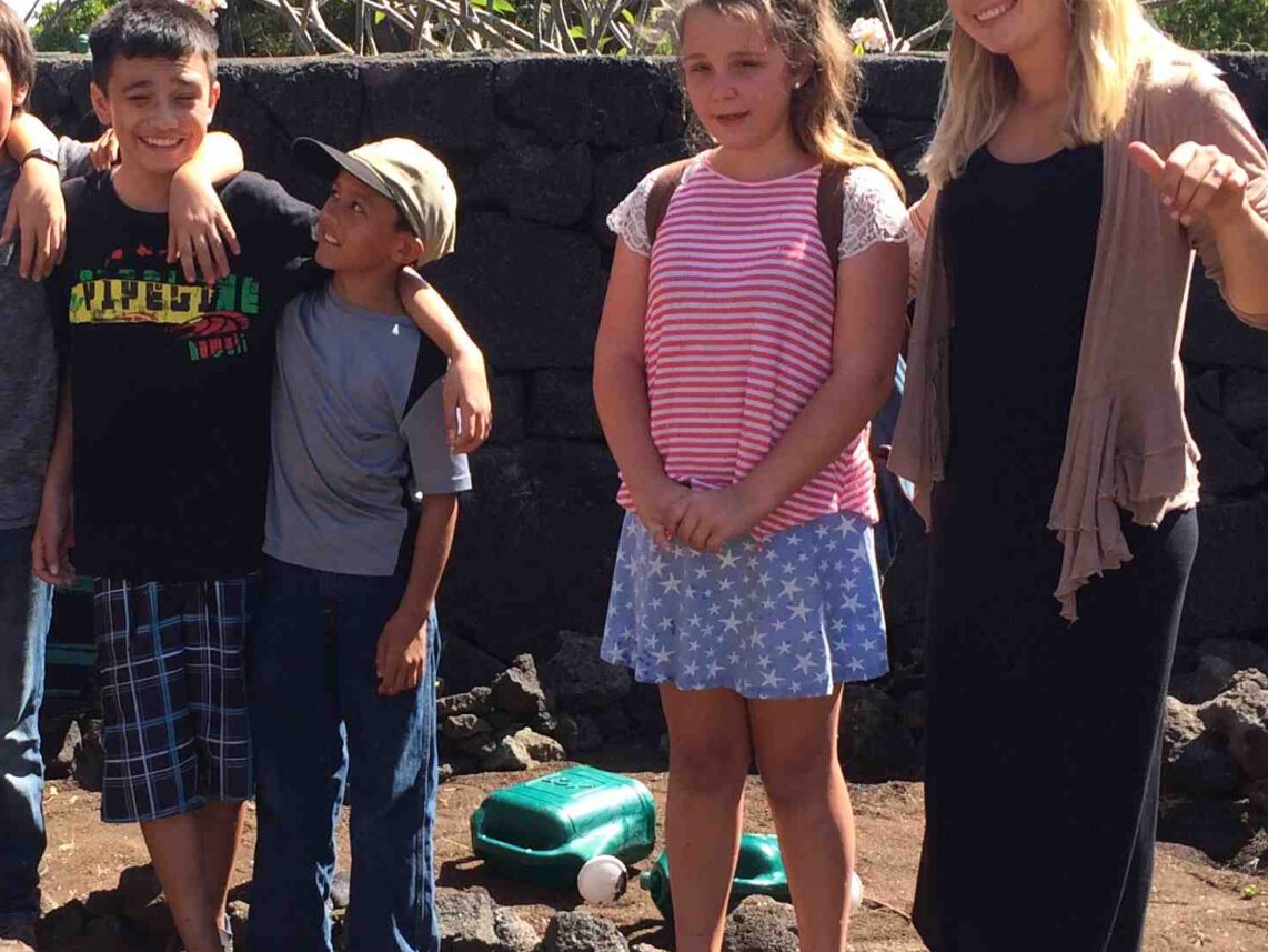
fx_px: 2381
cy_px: 553
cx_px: 324
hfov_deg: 29.4
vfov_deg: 22.6
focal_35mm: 65
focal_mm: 4.15
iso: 32
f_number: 2.2
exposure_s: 1/695
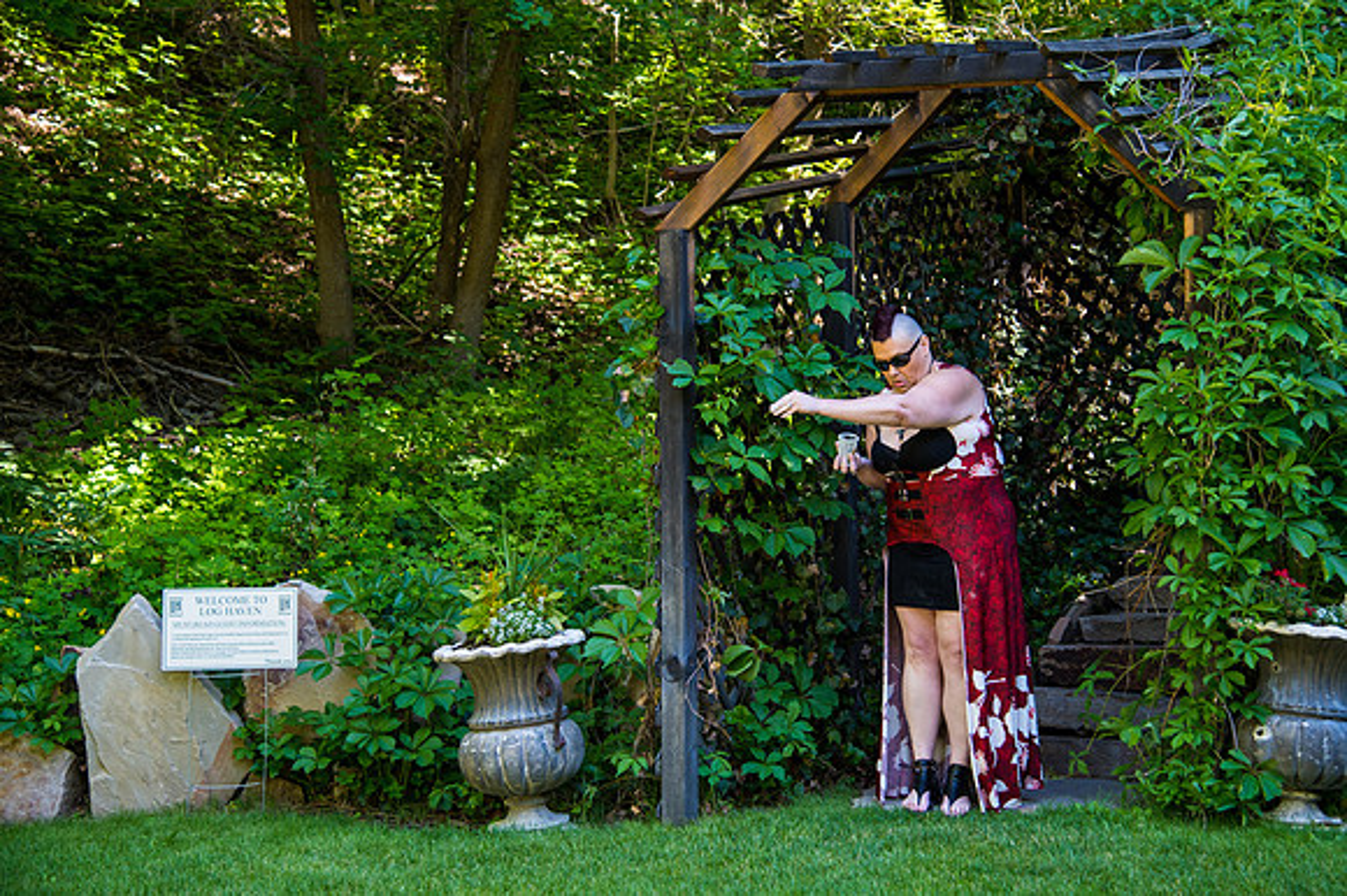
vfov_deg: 24.0
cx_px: 757
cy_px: 415
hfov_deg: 35.4
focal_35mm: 56
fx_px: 2110
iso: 500
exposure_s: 1/160
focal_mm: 50
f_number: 4
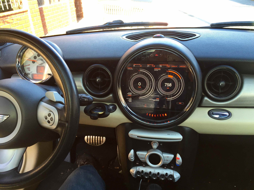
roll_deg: +3.9
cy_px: 95
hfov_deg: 61.7
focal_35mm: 29
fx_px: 213
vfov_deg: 48.2
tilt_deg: -27.0
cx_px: 127
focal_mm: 4.15
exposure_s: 1/50
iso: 40
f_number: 2.2
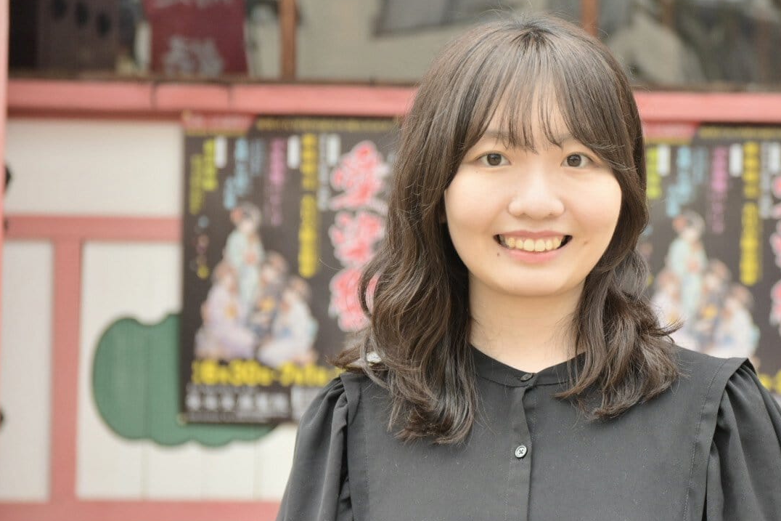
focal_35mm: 140
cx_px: 563
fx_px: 3037
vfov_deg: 9.8
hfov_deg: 14.6
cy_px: 270
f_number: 4
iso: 250
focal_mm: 62
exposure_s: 1/125
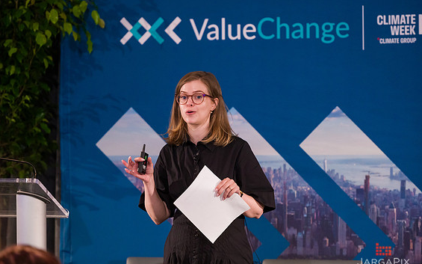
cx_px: 224
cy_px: 130
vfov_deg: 7.2
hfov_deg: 11.5
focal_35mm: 182
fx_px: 2093
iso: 3200
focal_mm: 165
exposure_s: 1/200
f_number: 3.2
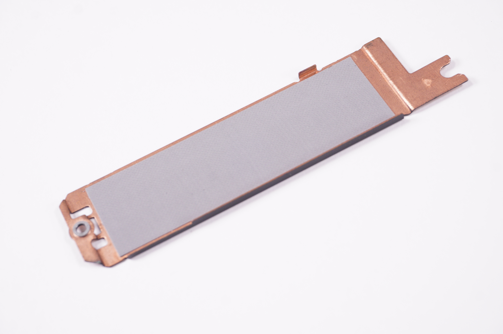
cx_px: 252
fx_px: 817
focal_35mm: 58
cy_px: 167
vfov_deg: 23.1
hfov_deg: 34.2
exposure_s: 1/200
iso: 640
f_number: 8
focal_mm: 39
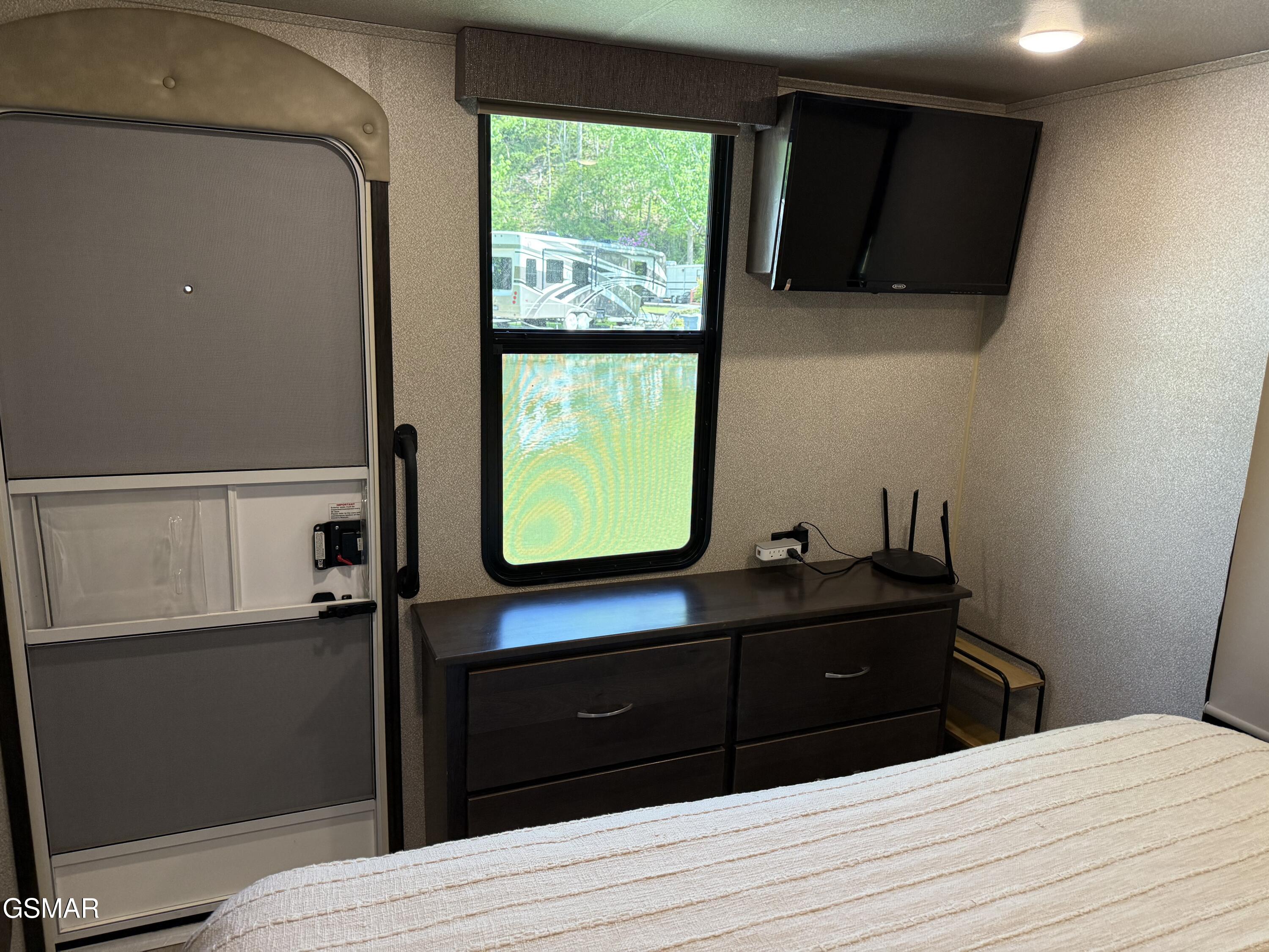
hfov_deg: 71.6
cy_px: 476
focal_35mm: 24
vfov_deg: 56.8
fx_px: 880
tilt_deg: -12.3
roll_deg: -1.6
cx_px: 634
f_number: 1.78
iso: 250
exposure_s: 1/120
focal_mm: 6.76
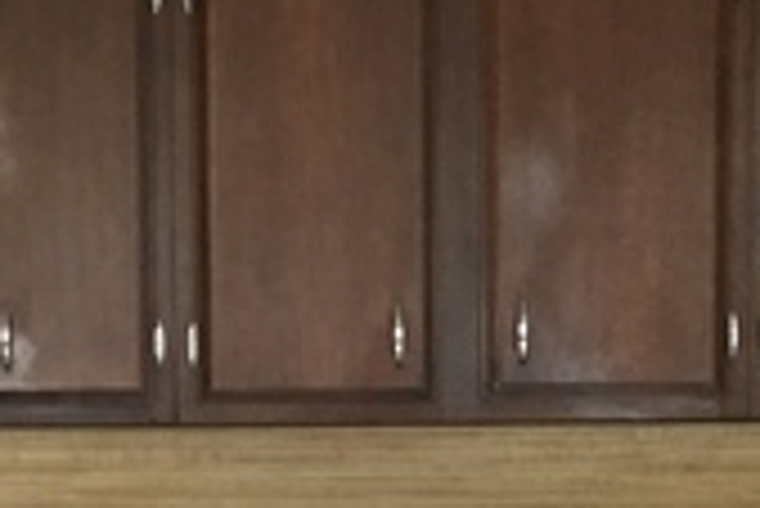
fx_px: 2514
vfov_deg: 11.4
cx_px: 128
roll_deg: +0.5
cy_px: 526
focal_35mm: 119
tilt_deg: -5.5
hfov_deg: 17.0
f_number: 2.2
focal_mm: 4.15
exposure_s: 1/30
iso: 160
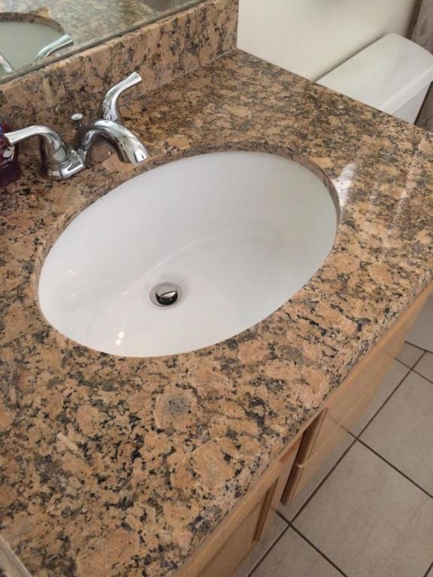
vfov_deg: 61.7
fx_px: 484
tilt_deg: -49.3
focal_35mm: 29
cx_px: 216
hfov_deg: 48.2
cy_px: 288
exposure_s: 1/30
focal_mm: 4.15
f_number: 2.2
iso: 250
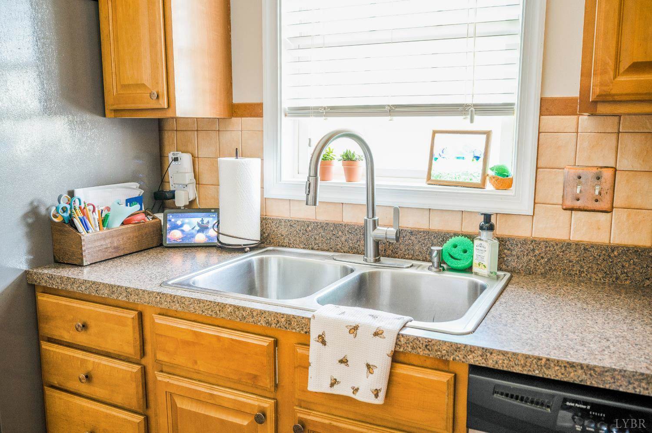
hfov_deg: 62.0
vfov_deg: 43.5
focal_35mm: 30
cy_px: 216
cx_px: 326
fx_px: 543
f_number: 4
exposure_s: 1/20
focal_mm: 30
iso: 500
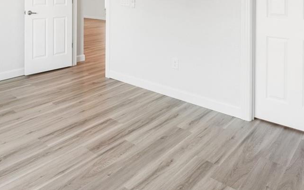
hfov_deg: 57.3
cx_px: 110
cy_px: -14
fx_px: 273
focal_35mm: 33
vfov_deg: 33.8
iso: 400
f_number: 8
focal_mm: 13
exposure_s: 1/8
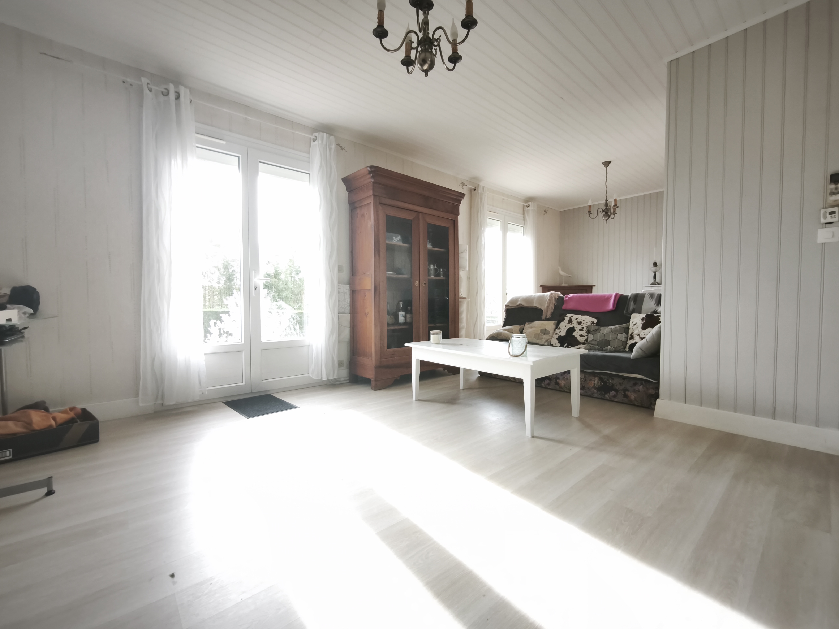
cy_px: 314
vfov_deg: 81.7
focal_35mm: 15
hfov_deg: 98.2
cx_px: 420
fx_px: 364
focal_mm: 1.91
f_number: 2.2
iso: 320
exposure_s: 1/160
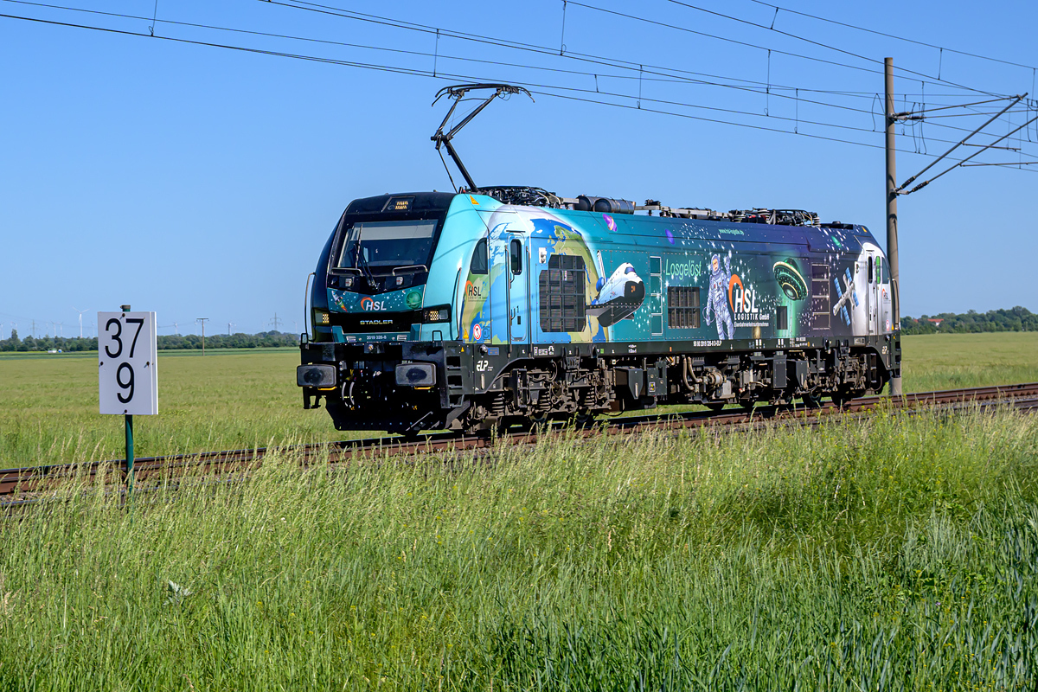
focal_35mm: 75
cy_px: 346
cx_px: 519
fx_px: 2162
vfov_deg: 18.2
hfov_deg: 27.0
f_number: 8
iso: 200
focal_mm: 50
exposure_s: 1/1000
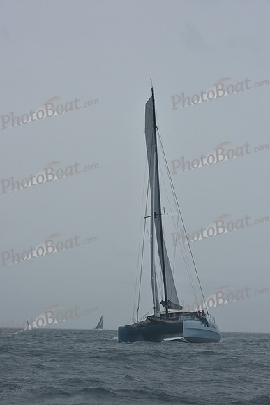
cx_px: 135
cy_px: 202
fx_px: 1034
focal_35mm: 92
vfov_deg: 22.1
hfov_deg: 14.9
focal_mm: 92
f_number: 8
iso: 320
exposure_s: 1/1000
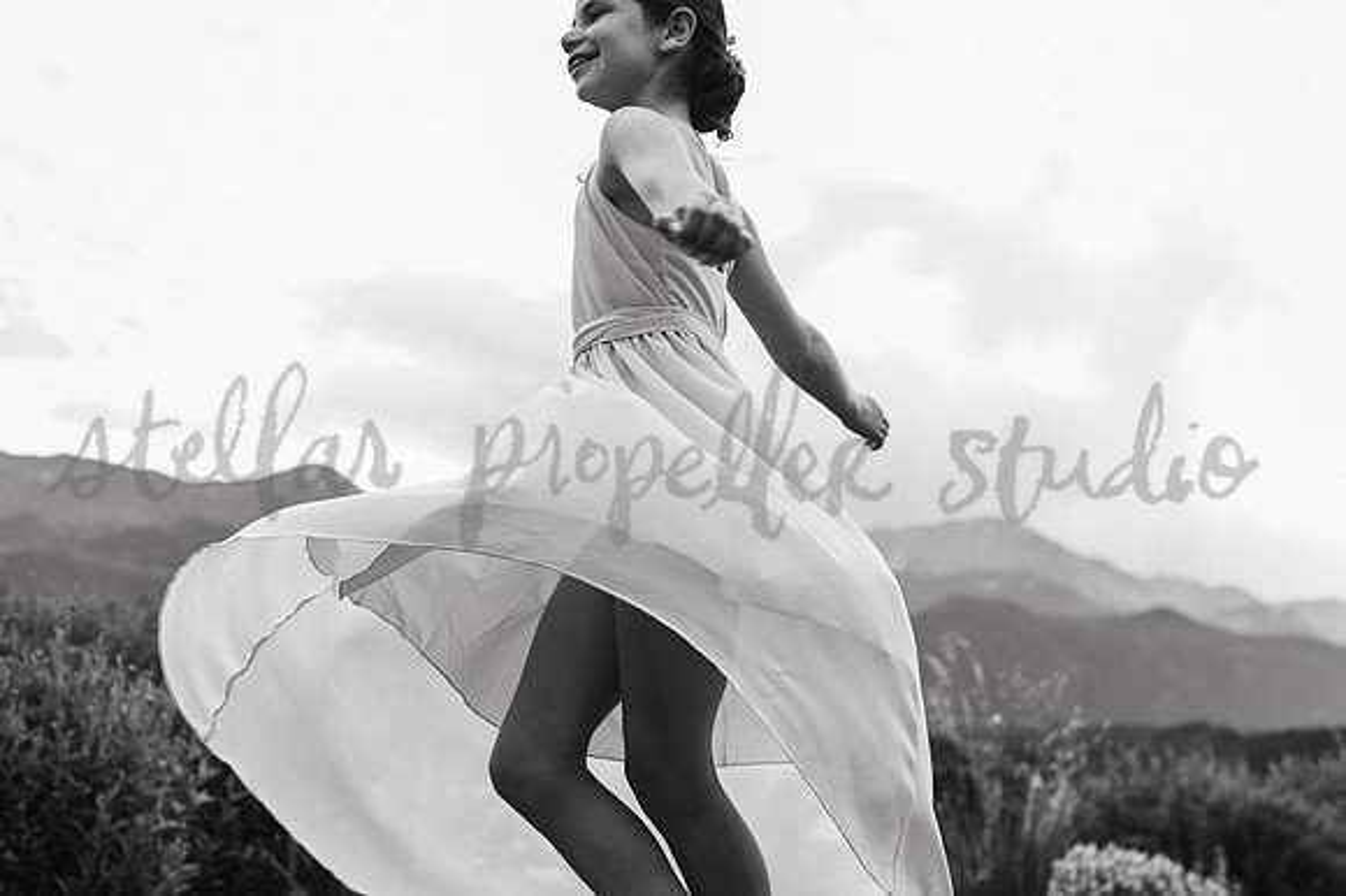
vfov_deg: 25.7
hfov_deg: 37.8
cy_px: 448
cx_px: 673
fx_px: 1965
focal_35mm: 53
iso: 500
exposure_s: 1/800
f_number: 5
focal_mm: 50
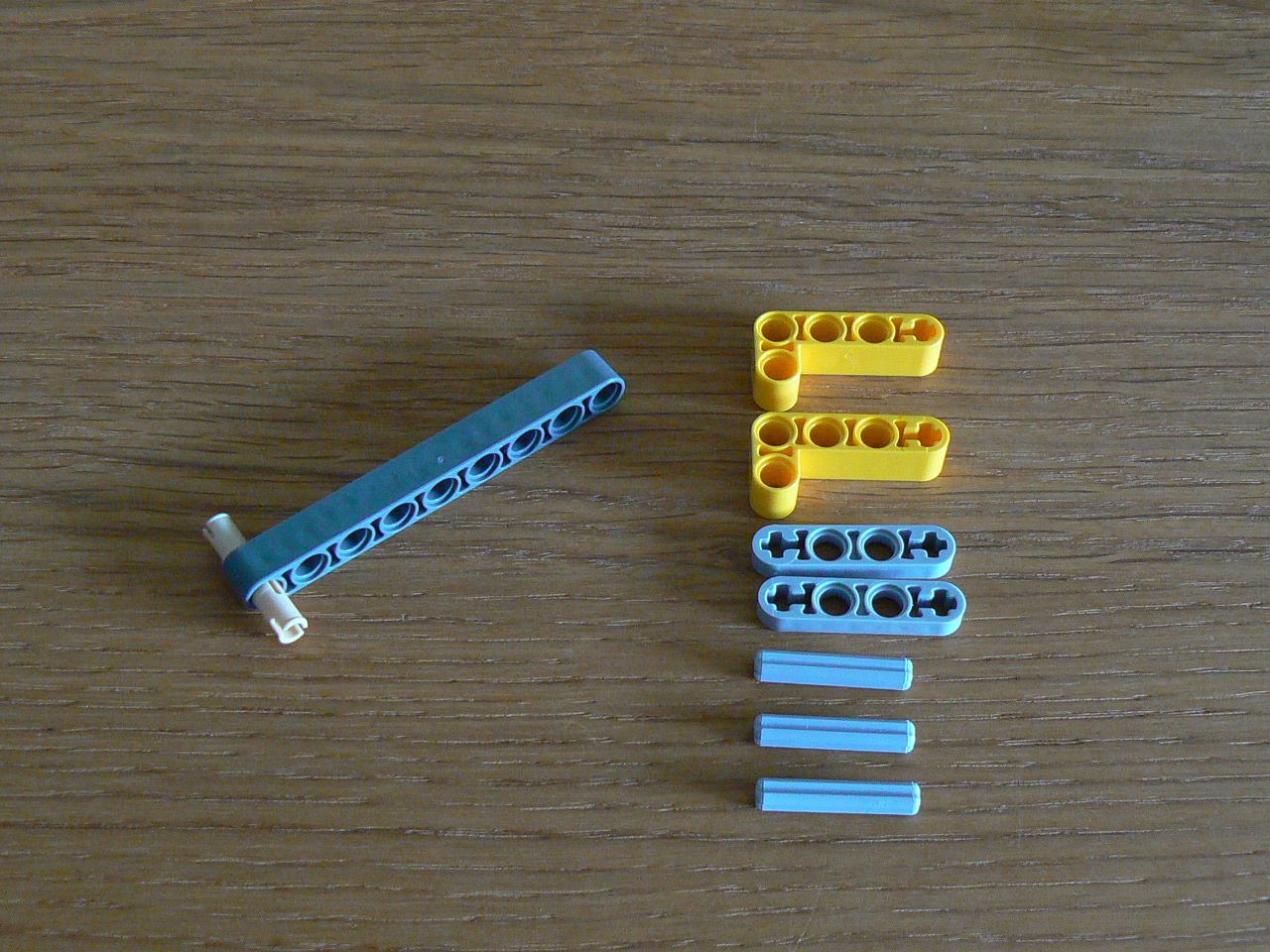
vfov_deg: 28.0
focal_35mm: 52
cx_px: 635
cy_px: 476
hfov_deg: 36.8
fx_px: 1908
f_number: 2.8
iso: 200
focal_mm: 6.4
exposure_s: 1/15
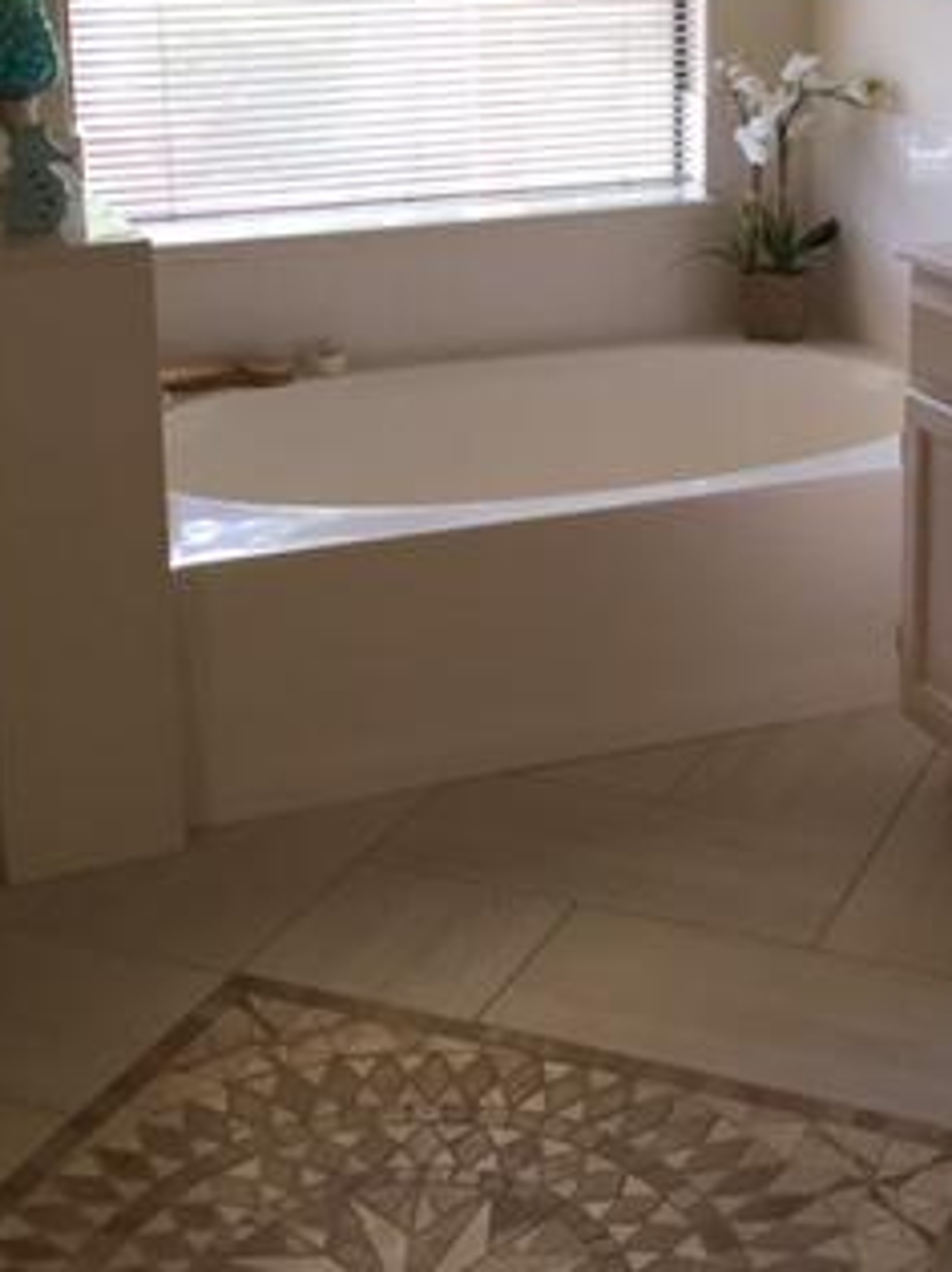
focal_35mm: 59
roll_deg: +0.5
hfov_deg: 24.7
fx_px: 2165
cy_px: 335
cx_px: 609
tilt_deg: -12.6
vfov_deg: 32.2
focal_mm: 4.15
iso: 32
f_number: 2.2
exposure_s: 1/30
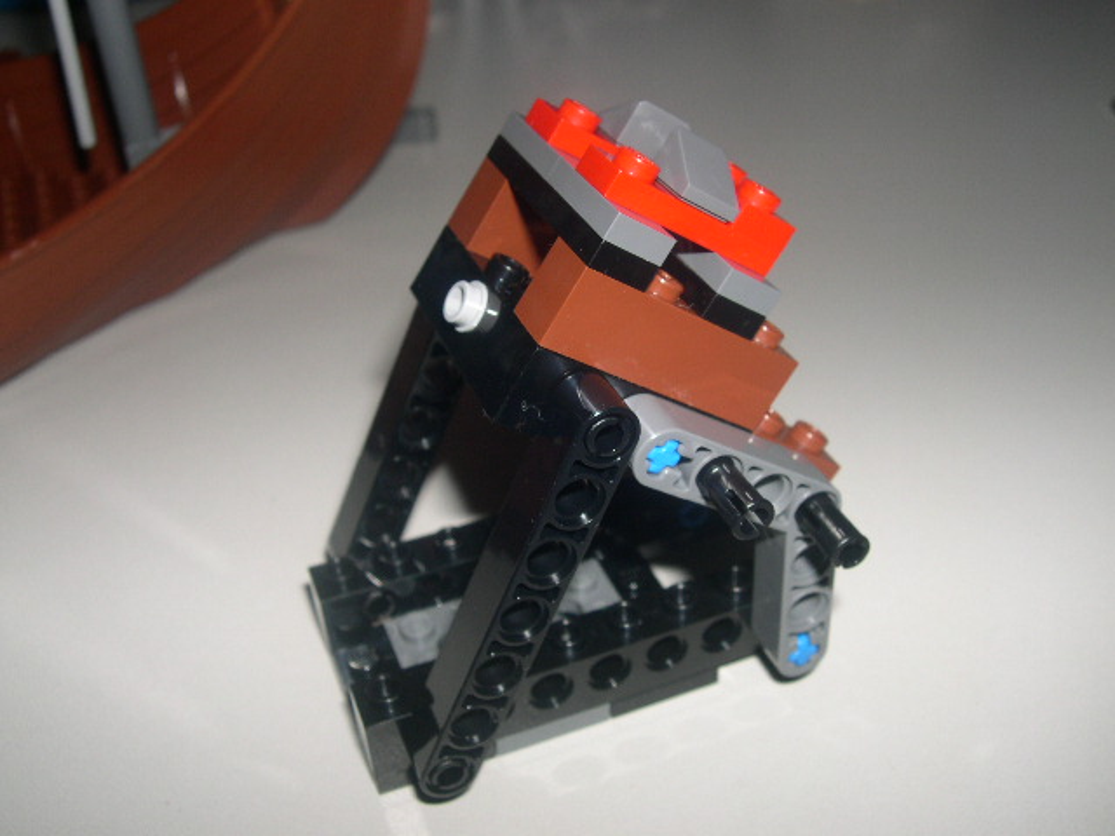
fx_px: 1224
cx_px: 558
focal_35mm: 38
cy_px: 418
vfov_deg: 37.7
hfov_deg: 49.0
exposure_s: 1/60
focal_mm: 8
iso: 100
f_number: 7.6
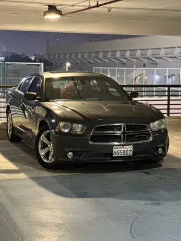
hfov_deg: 19.1
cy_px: 120
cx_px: 90
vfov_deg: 25.3
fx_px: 537
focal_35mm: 77
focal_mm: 9
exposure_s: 1/14
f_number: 2.8
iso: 800
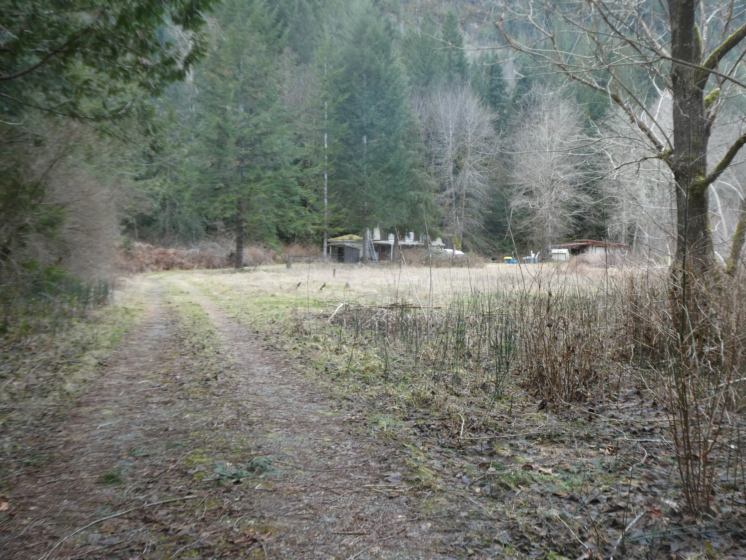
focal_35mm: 35
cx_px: 373
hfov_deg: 52.6
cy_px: 280
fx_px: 754
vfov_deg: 40.7
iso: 125
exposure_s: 1/80
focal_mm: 6.3
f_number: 3.7
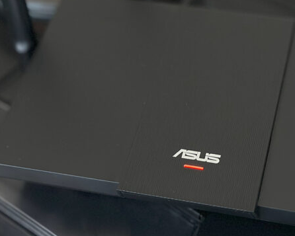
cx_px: 232
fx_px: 795
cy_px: 58
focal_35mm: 91
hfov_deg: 20.8
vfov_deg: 16.8
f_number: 1.78
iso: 500
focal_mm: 6.86
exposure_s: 1/40
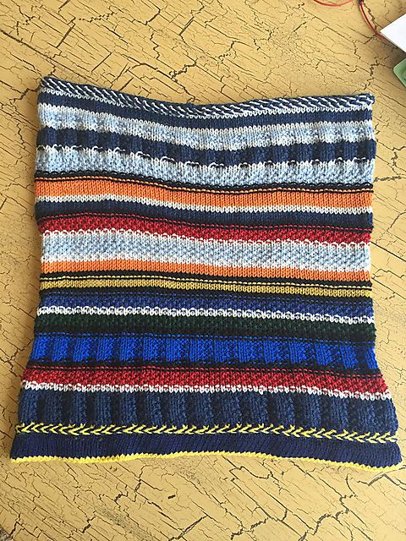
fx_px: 454
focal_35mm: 29
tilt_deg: -81.3
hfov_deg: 48.2
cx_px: 203
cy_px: 270
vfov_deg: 61.7
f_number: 2.2
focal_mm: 4.15
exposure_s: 1/30
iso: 50
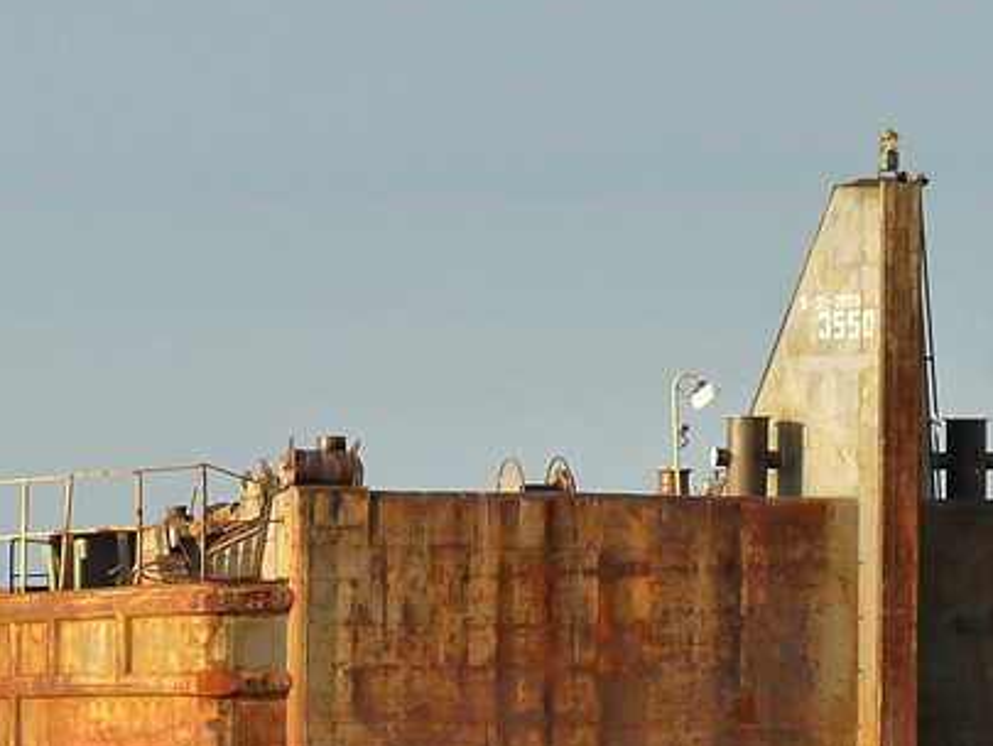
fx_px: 16672
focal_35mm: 581
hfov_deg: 3.4
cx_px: 152
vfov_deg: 2.6
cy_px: 721
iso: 160
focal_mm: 32.7
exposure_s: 1/200
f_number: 4.5
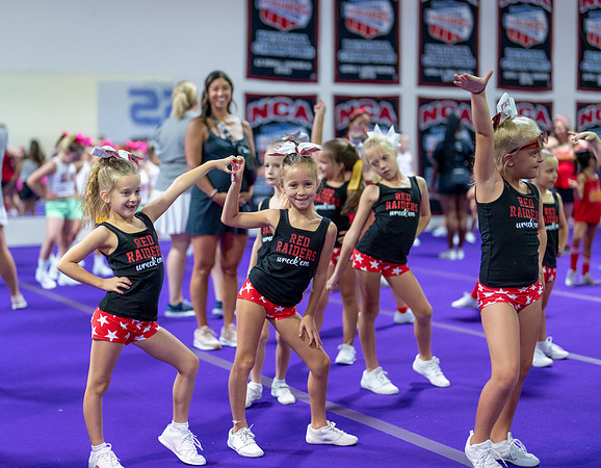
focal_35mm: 65
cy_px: 197
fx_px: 1143
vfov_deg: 23.1
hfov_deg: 29.4
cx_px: 283
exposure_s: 1/800
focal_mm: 50
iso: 1600
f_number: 1.2
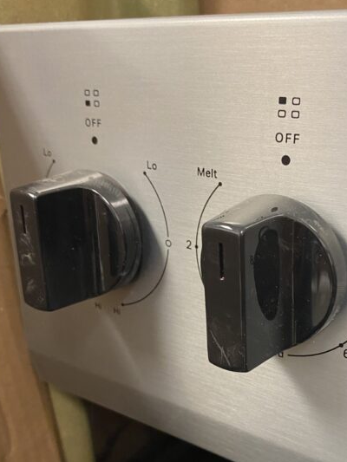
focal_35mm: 39
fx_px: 521
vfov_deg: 47.3
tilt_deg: -27.9
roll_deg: +3.4
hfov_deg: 36.6
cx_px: 223
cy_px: 299
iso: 250
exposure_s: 1/44
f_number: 1.8
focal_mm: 4.25
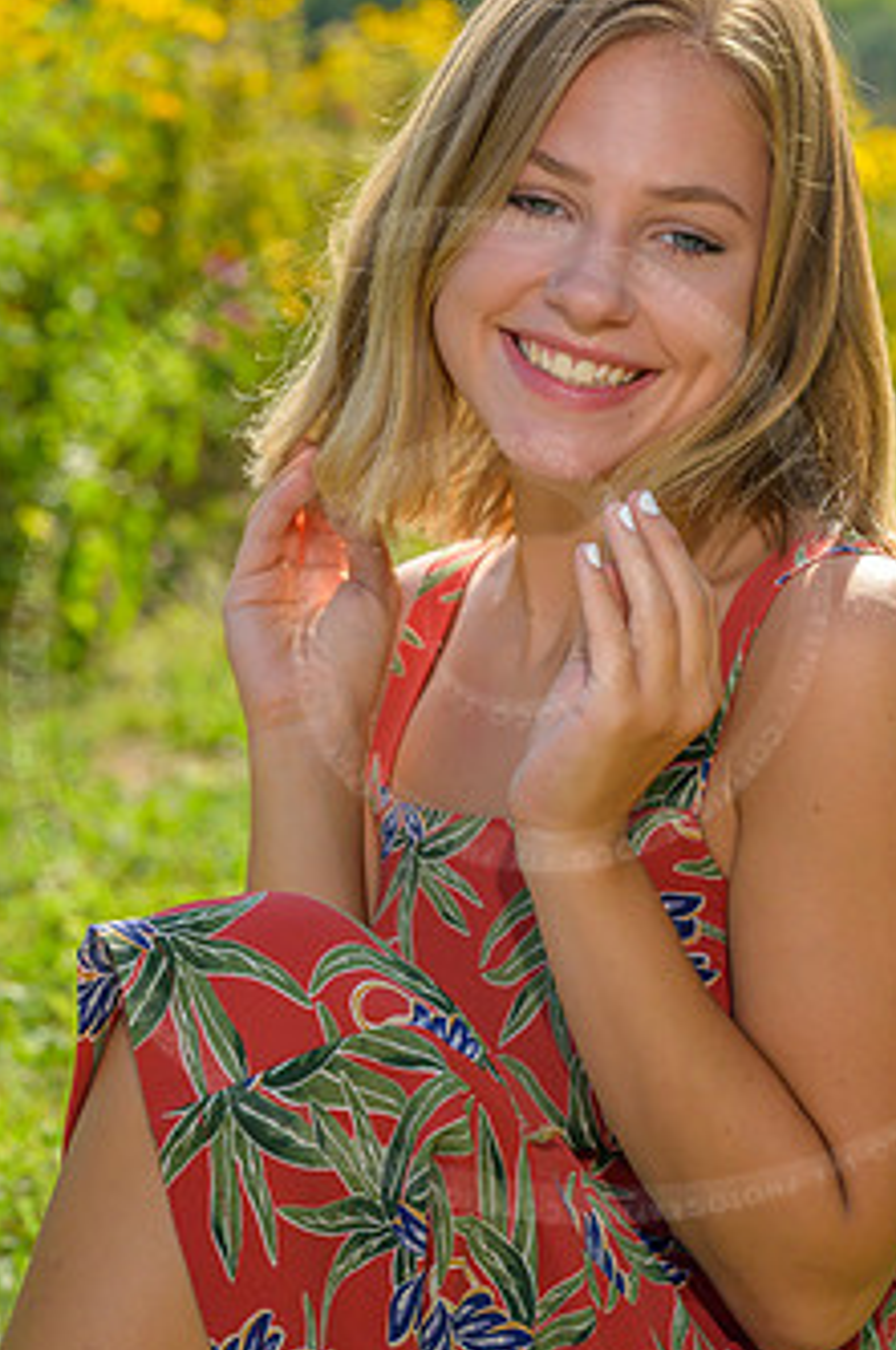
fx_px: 4306
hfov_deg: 11.9
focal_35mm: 115
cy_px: 697
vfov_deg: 17.8
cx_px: 553
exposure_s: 1/1600
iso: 200
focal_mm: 85
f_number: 5.6
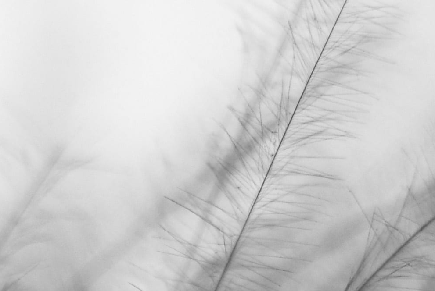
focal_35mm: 791
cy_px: 432
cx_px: 146
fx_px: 9571
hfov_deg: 2.6
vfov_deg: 1.7
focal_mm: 135
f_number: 2.8
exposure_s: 1/250
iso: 100
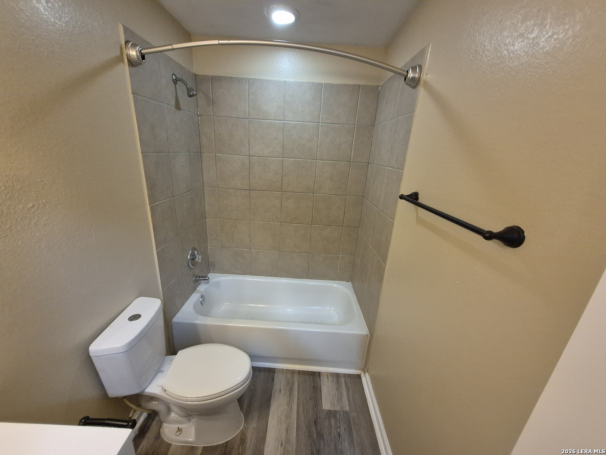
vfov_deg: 89.9
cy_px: 228
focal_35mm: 13
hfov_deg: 106.2
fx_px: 228
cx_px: 303
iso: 500
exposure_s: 1/60
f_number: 2.2
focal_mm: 1.74
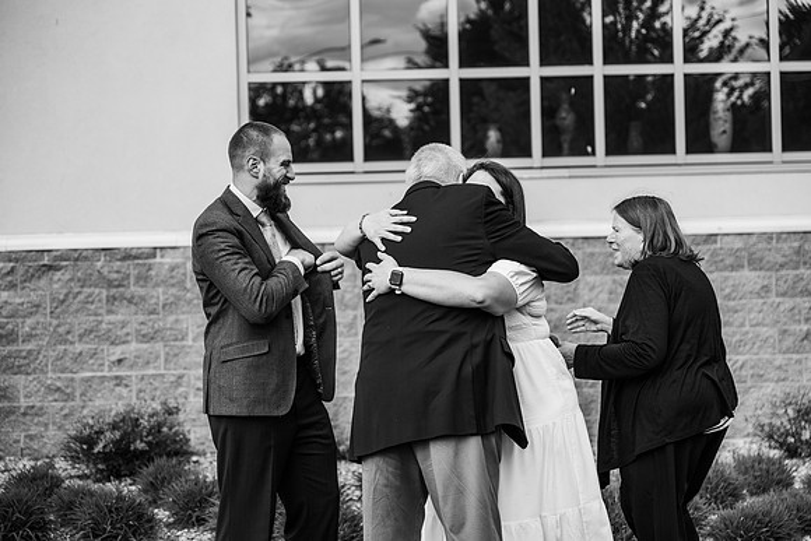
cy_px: 270
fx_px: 1577
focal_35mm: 70
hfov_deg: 28.8
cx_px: 406
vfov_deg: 19.5
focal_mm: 70
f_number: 2.8
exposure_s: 1/1600
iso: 200
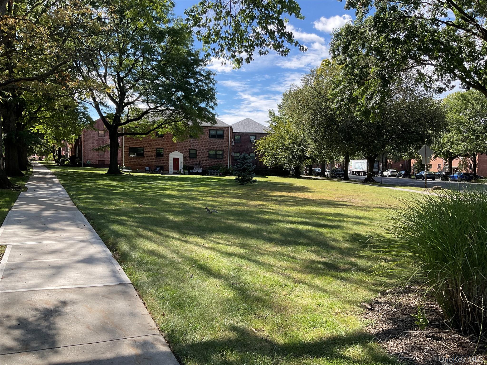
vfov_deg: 48.2
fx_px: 408
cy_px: 182
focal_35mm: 29
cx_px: 244
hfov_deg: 61.7
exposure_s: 1/770
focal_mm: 3
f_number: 1.8
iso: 16
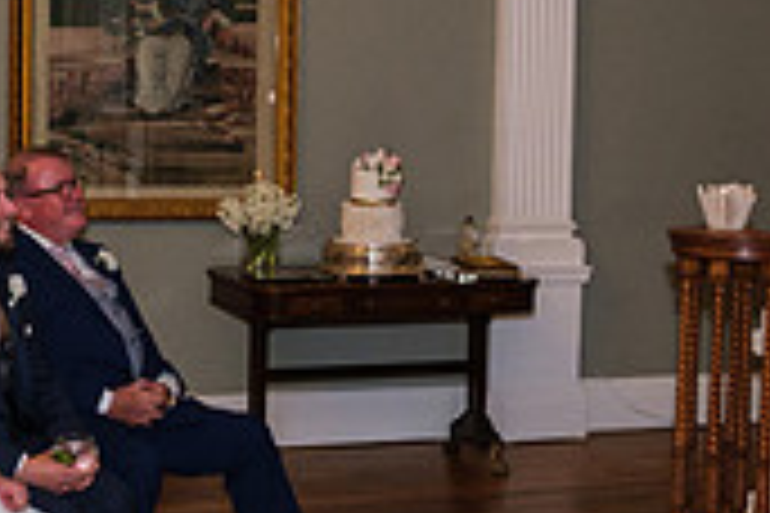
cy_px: 204
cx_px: 419
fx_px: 1925
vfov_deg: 15.2
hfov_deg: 22.6
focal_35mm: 90
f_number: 2.8
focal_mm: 16
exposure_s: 1/160
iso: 2000
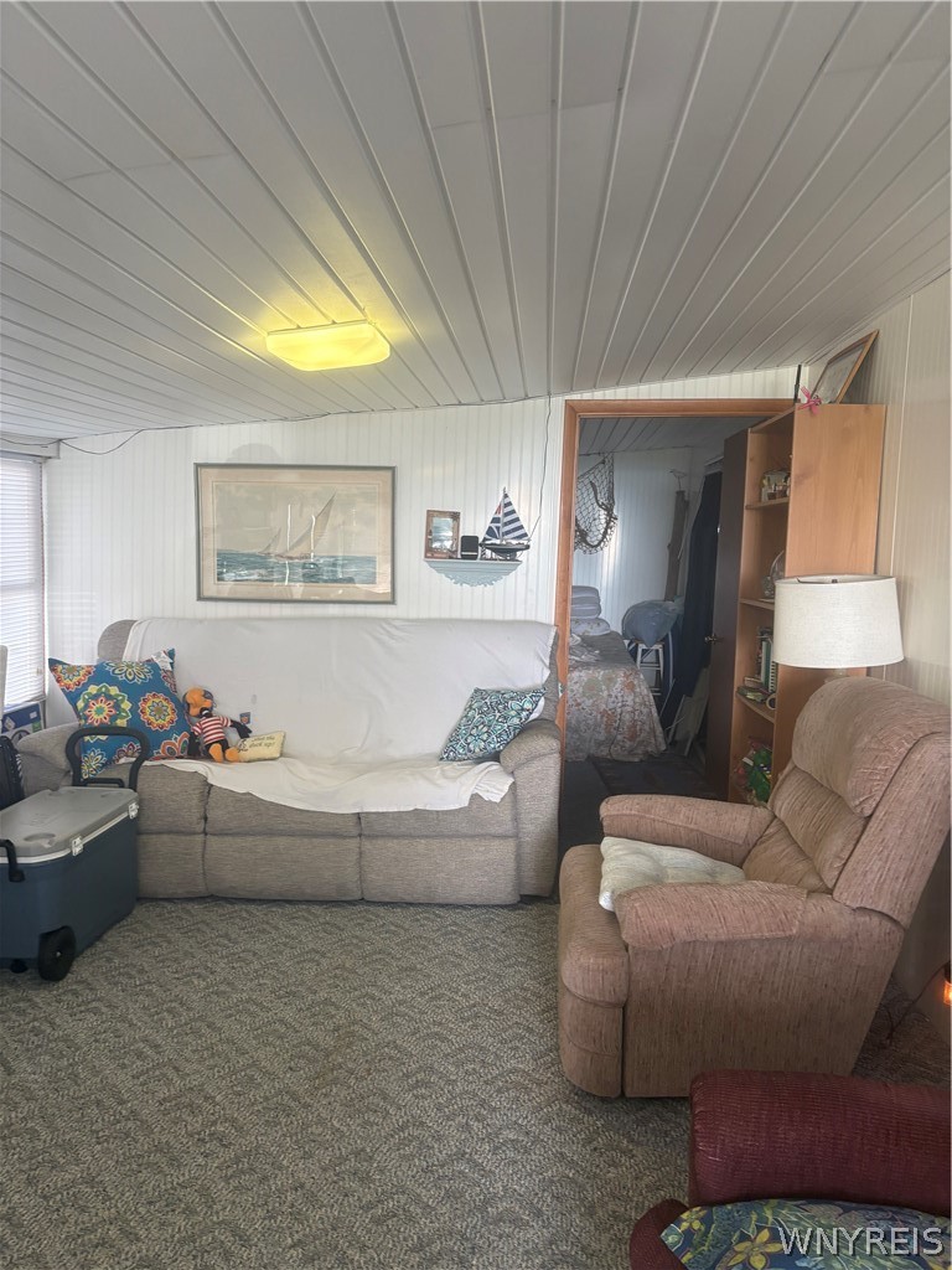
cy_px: 635
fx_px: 953
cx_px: 476
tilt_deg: -6.1
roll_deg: -1.9
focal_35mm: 26
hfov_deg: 53.1
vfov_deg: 67.3
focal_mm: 5.96
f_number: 1.6
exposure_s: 1/86
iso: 125
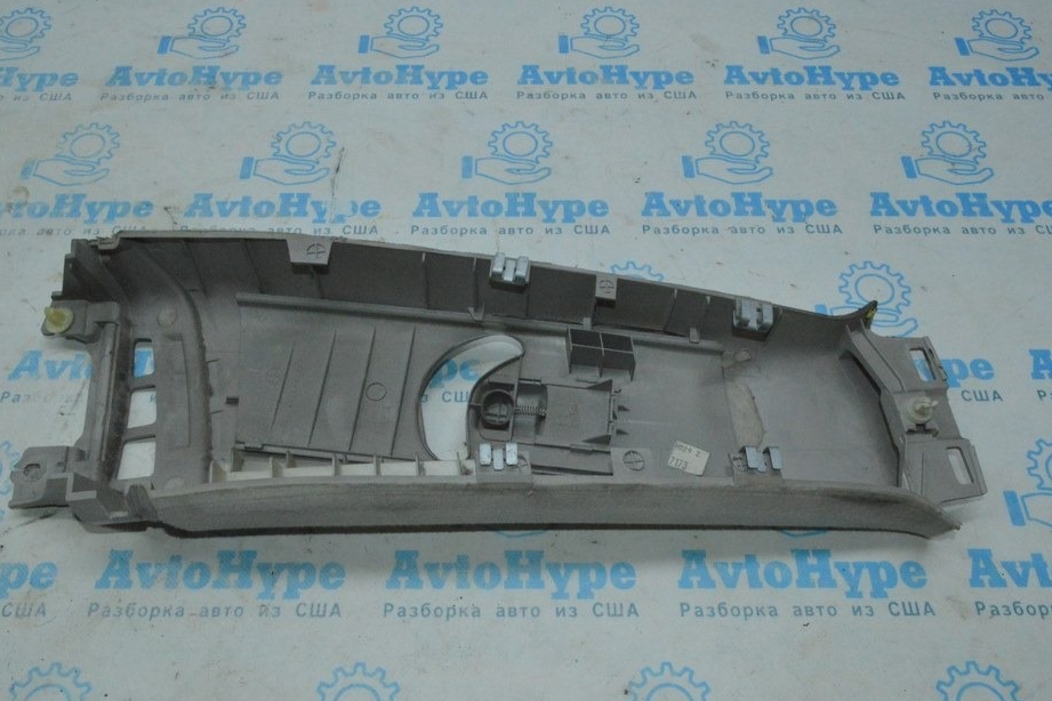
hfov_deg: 61.9
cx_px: 485
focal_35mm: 30
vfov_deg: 43.6
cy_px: 383
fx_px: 877
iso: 5600
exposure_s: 1/200
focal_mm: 18
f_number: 16
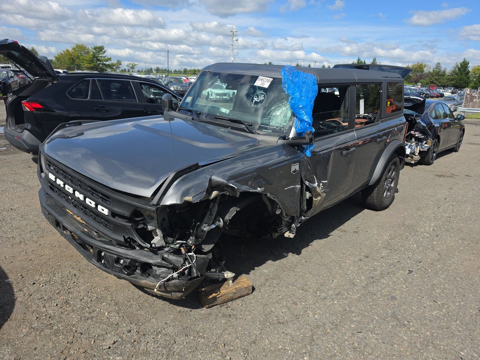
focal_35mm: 23
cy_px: 180
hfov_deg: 73.9
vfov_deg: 58.9
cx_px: 240
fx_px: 319
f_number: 1.4
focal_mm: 6.5
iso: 63
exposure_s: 1/6806
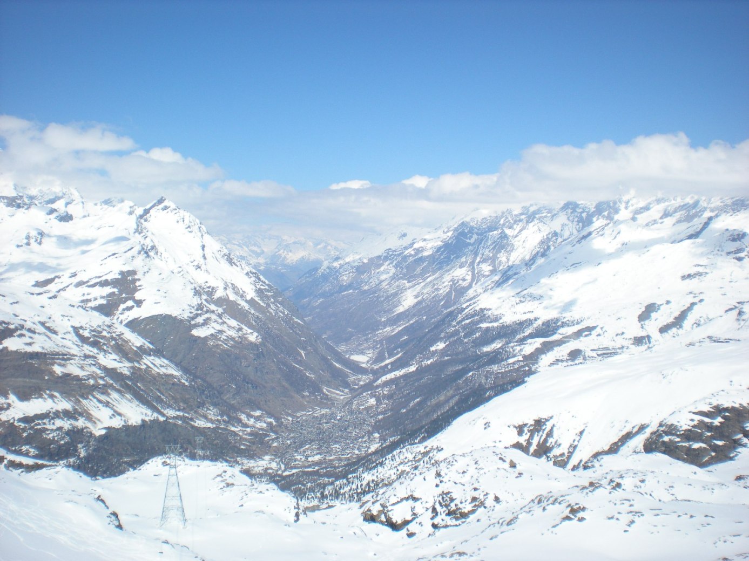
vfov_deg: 37.7
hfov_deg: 49.0
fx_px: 822
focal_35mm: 38
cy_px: 280
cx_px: 374
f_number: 4.6
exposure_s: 1/1000
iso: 64
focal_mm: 6.3
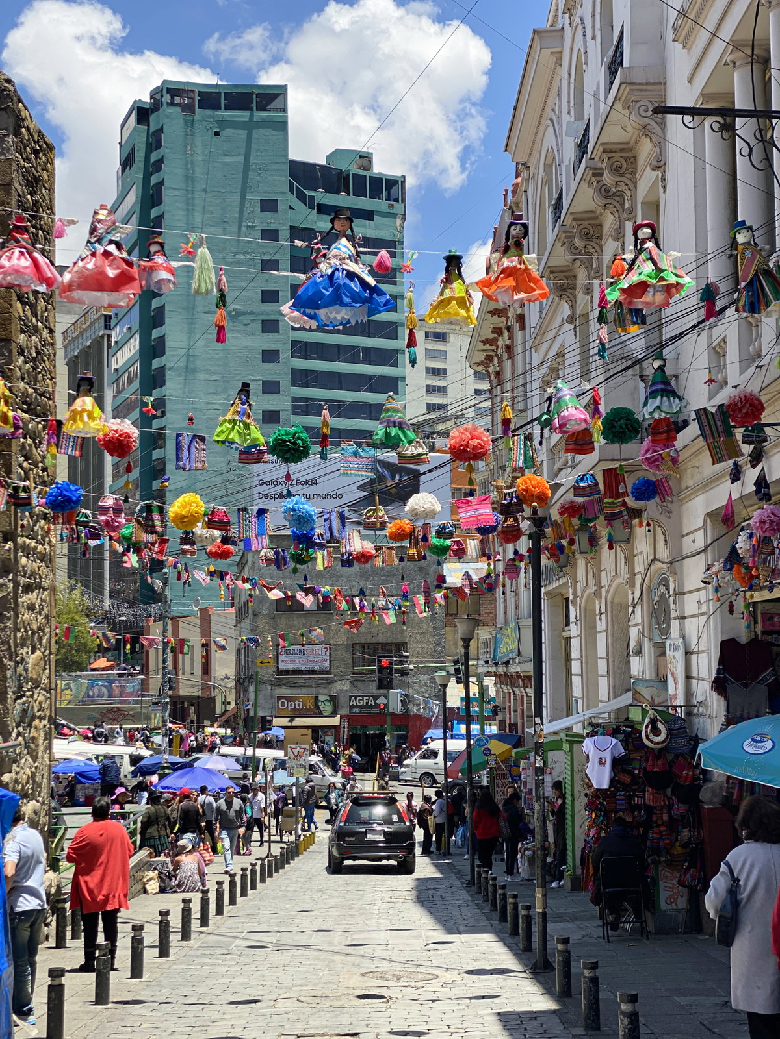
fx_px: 1562
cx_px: 390
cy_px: 520
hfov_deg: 28.0
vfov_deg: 36.8
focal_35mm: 52
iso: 20
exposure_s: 1/922
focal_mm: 6
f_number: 2
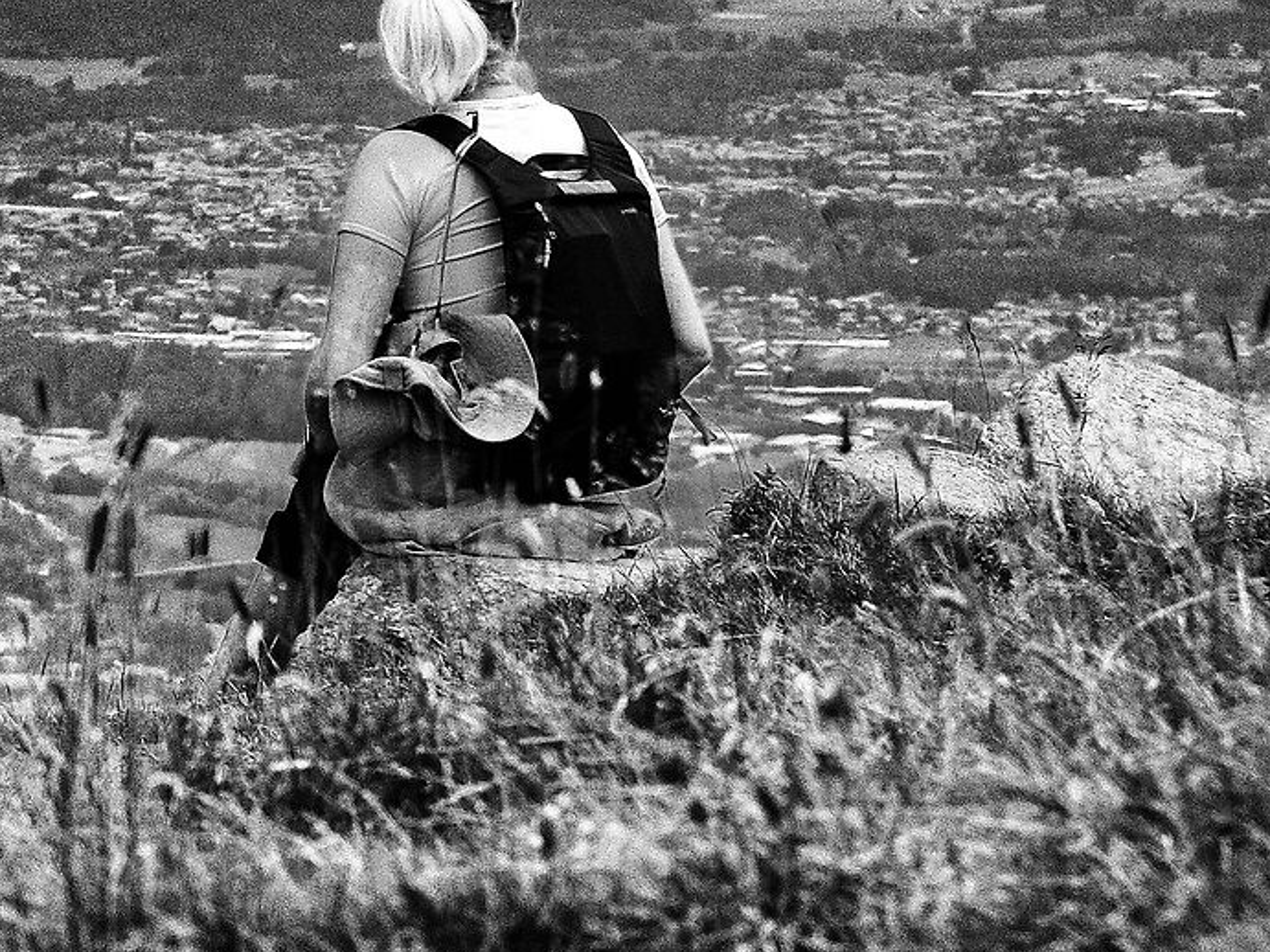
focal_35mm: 401
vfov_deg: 3.7
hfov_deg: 4.9
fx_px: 14709
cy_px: -22
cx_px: -206
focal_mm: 80
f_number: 7.1
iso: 200
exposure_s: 1/500
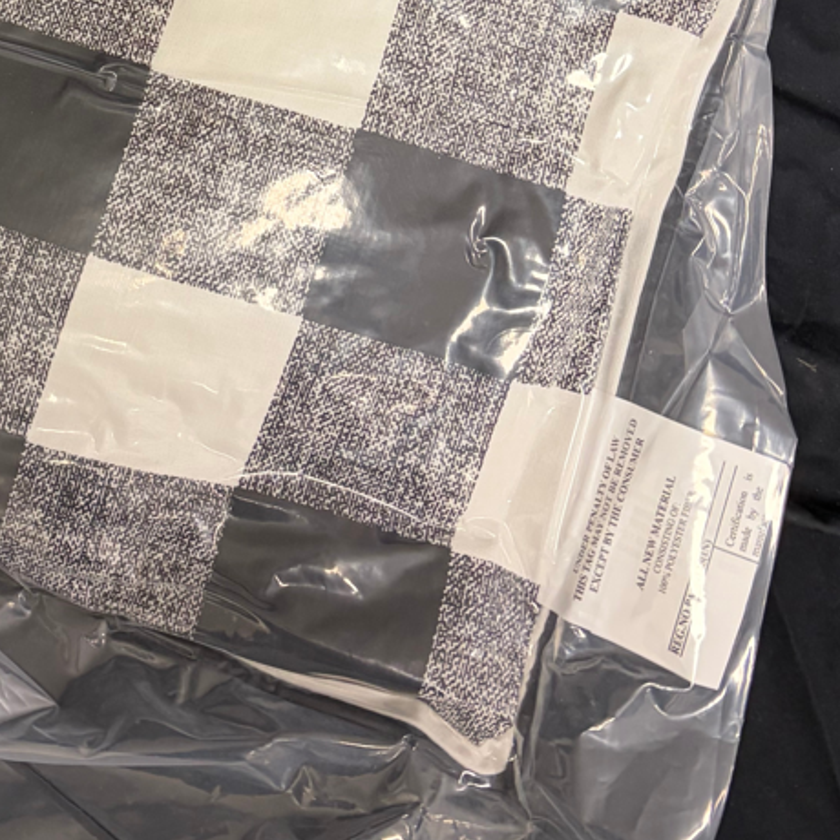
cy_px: -97
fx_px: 1647
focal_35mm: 60
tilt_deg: -46.5
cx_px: 119
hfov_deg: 27.8
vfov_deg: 26.3
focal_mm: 5.96
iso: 200
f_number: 1.6
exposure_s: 1/60
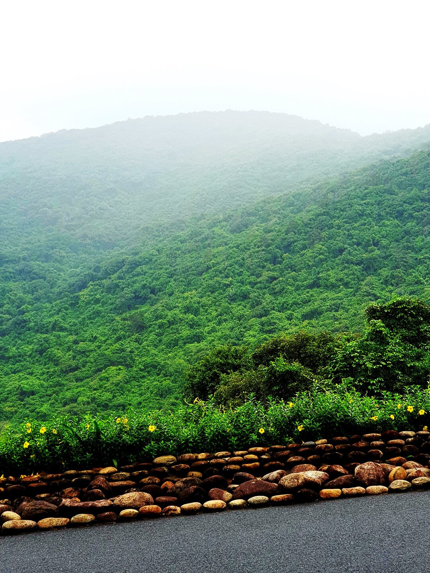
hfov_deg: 28.0
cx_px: 215
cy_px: 286
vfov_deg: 36.8
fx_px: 861
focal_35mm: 52
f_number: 2.4
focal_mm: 6
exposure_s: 1/100
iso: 100
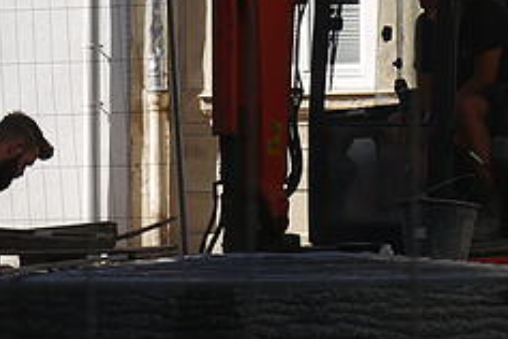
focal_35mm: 386
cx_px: -109
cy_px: -19
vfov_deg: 3.6
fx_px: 5446
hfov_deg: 5.3
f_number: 6.3
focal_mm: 55
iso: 160
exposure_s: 1/320
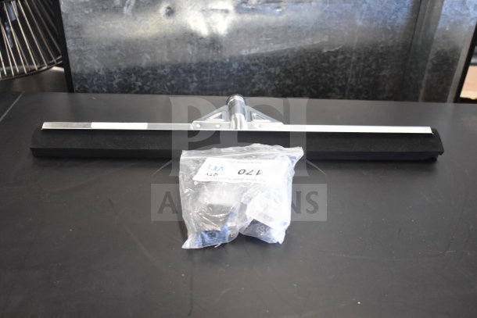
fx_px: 477
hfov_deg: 53.1
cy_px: 159
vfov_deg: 36.9
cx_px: 238
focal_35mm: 36
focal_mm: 24
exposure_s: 1/40
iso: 1600
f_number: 4
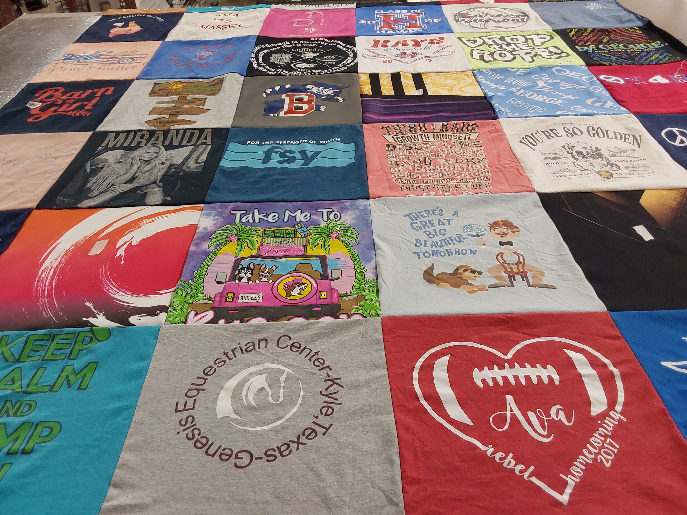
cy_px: 258
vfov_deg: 49.7
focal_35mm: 28
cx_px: 344
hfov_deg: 63.4
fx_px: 556
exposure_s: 1/60
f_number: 1.9
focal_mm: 2.91
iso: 100
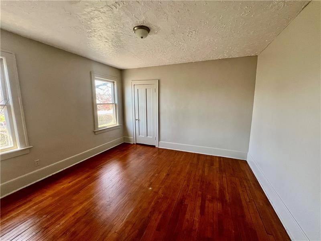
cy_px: 120
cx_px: 160
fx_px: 121
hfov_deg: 106.2
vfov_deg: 89.9
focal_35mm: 13
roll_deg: +0.2
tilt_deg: -9.2
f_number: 1.8
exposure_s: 1/99
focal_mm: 1.57
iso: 125
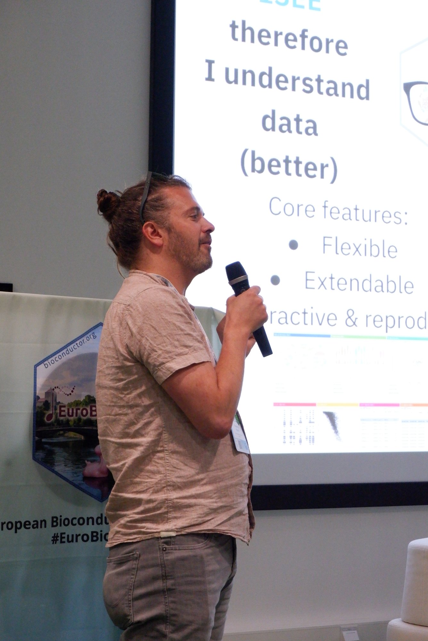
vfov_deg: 29.6
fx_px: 1211
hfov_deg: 20.0
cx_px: 214
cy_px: 320
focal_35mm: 68
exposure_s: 1/200
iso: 6400
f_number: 5.6
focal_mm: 45
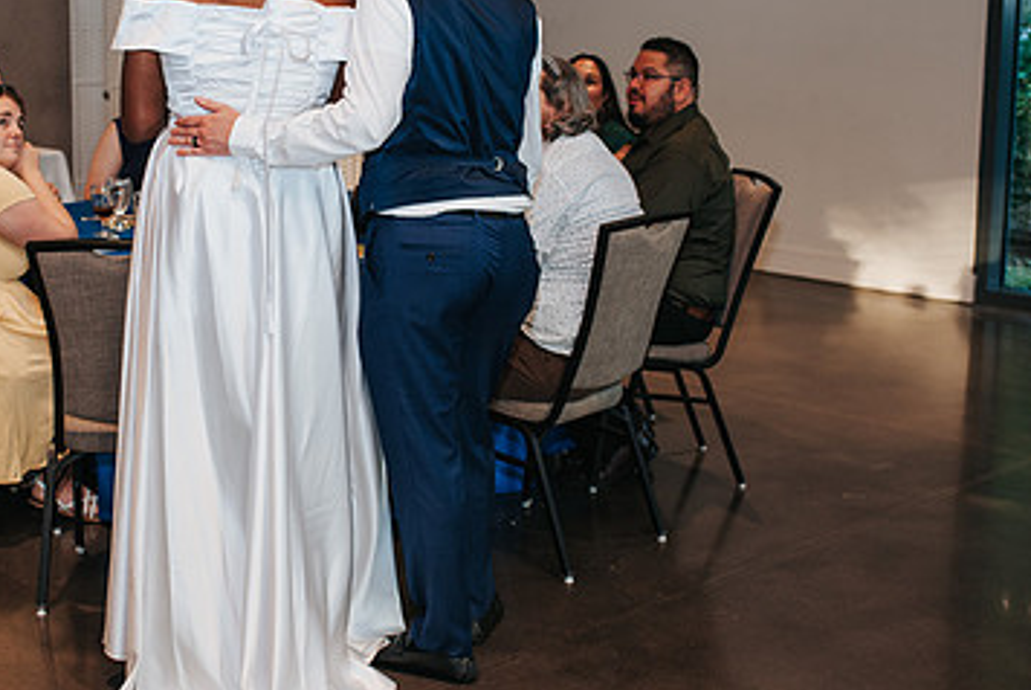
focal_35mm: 59
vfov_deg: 22.9
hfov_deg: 33.6
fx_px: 1691
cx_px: 346
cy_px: 233
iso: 800
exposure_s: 1/160
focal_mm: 35
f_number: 2.8
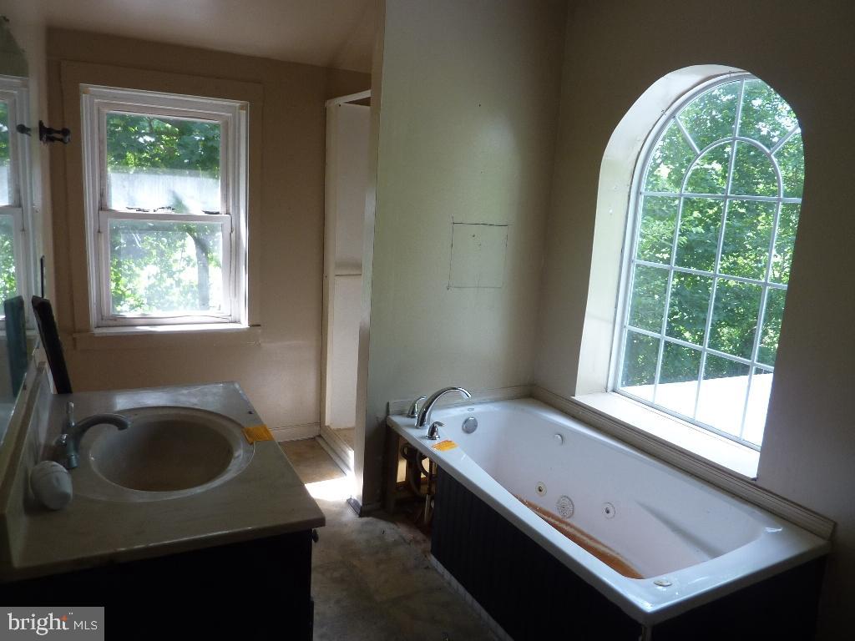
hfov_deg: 69.4
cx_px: 428
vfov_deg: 54.9
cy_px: 320
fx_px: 617
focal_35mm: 25
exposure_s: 1/30
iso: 80
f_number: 3.3
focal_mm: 4.1
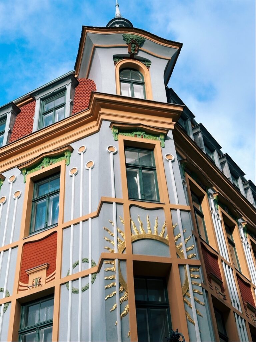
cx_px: 128
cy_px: 171
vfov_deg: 39.7
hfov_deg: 30.3
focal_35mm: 48
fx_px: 473
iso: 64
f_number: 1.78
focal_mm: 6.86
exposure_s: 1/2028
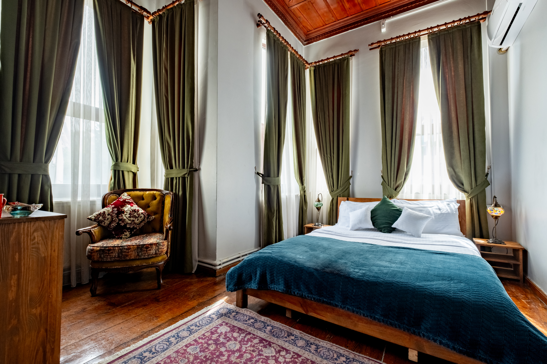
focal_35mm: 15
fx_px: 228
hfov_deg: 100.4
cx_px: 274
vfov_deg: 77.3
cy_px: 182
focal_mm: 10
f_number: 7.1
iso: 800
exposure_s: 1/100
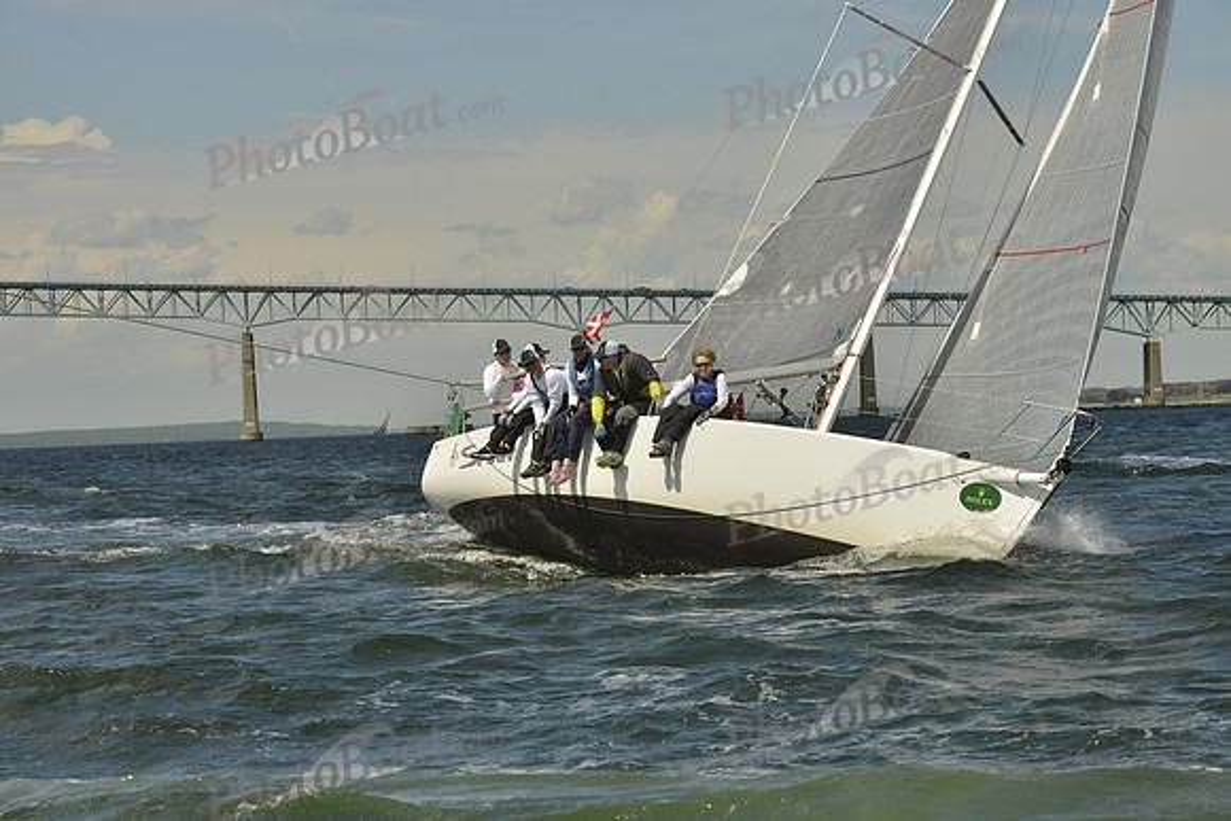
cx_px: 616
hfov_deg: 20.8
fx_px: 3352
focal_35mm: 98
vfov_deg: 14.0
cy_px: 410
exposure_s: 1/1600
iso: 280
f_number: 10
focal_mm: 98
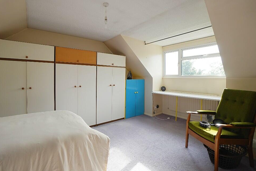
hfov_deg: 96.7
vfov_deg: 73.7
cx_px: 121
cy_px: 81
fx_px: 114
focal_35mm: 16
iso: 125
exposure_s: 1/160
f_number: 4
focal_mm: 10
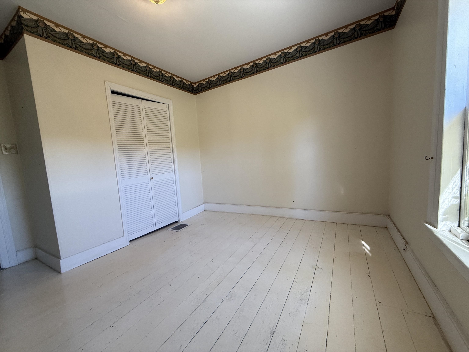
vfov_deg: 85.7
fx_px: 190
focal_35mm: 14
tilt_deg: -5.7
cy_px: 176
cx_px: 234
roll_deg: +3.8
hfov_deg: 102.1
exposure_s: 1/120
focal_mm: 2.22
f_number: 2.2
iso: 160
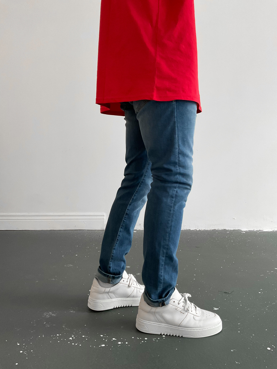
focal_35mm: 29
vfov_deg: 61.7
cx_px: 138
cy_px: 184
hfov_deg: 48.2
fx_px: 309
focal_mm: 3
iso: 200
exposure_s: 1/60
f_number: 1.8
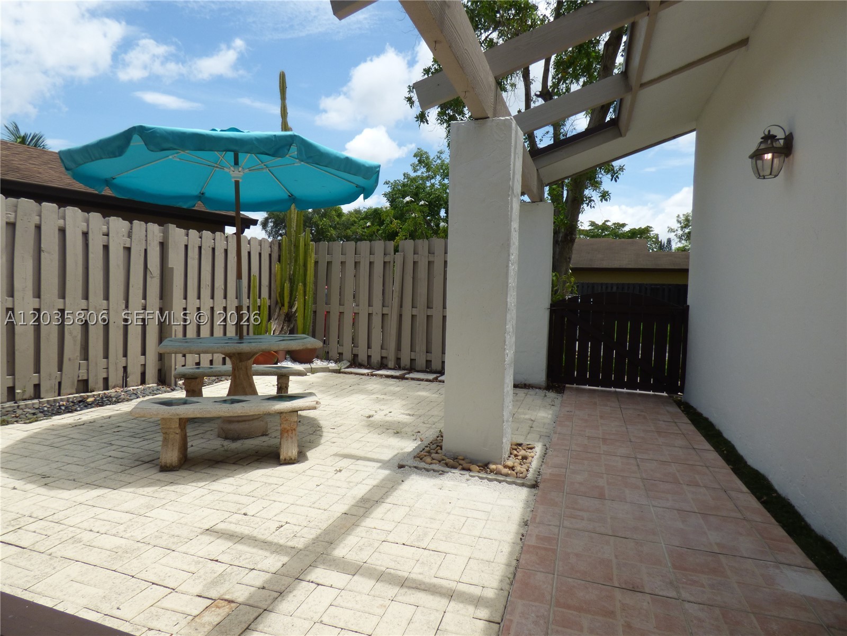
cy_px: 318
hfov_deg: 81.7
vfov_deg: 66.0
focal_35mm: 20
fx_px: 489
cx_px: 424
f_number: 2.8
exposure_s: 1/1600
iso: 100
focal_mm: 3.58
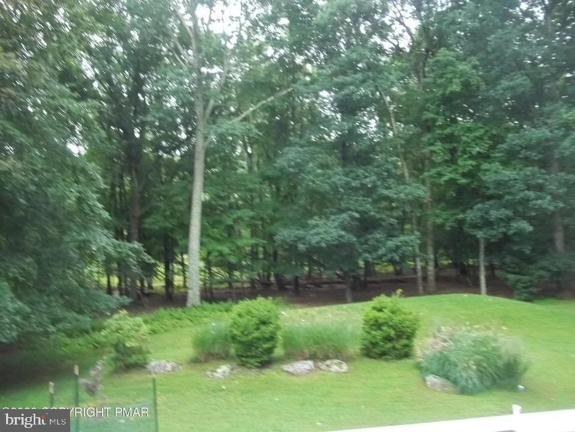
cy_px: 216
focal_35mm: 32
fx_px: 532
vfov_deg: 44.2
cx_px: 288
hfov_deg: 56.8
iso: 400
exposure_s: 1/30
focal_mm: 5.7
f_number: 2.9
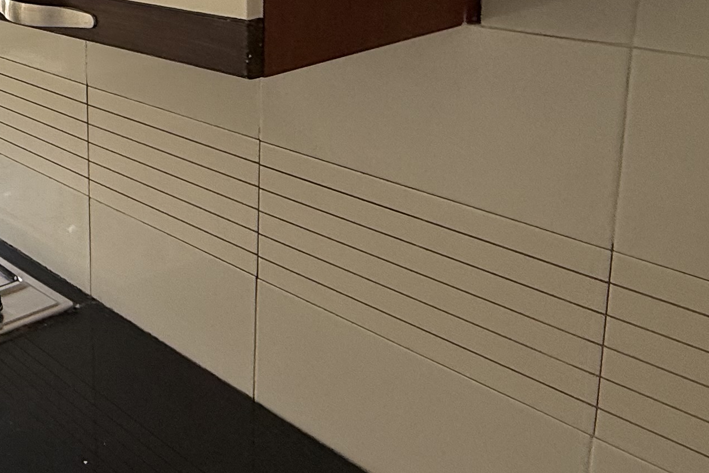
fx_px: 906
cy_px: 16
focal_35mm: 46
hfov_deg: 35.1
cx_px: -114
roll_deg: +3.6
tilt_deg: -10.4
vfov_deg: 27.8
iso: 64
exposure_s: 1/247
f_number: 2.2
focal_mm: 2.22
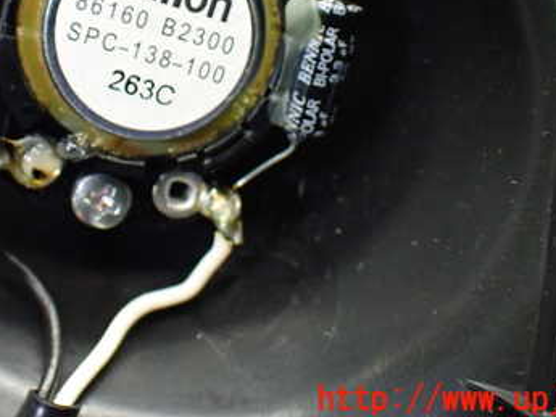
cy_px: 58
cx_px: 198
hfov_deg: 29.2
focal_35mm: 66
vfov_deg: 21.9
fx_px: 1060
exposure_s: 1/100
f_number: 2.7
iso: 800
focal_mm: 6.83
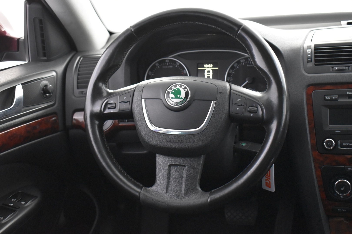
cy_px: 117
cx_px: 176
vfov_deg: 29.9
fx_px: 440
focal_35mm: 45
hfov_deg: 43.6
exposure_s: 1/10
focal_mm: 30
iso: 3200
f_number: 4.2
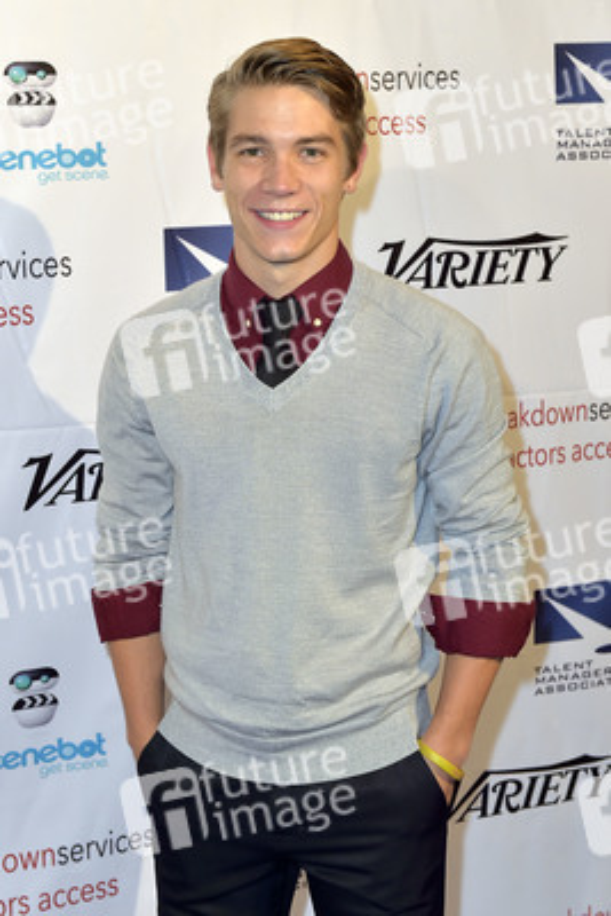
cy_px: 458
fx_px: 1221
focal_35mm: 48
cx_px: 306
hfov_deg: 28.1
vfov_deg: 41.1
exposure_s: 1/320
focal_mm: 48
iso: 400
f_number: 4.5
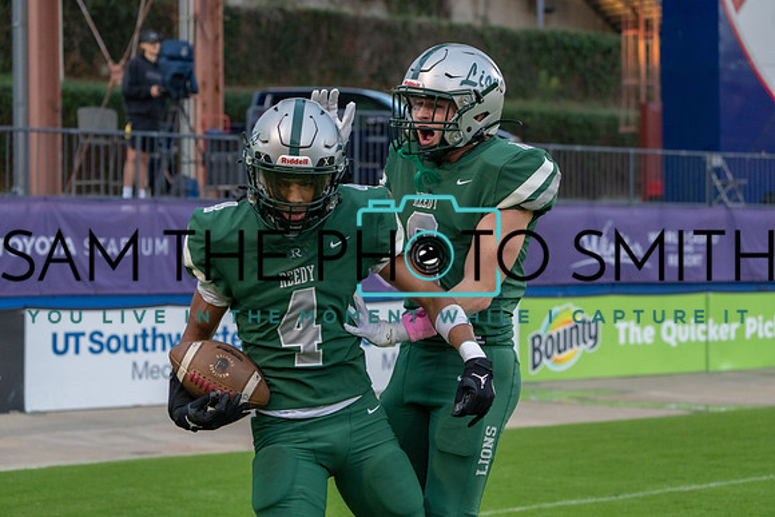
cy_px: 258
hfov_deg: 20.4
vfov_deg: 13.7
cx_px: 388
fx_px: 2153
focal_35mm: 100
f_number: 5.6
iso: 2500
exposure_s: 1/1250
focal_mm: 100
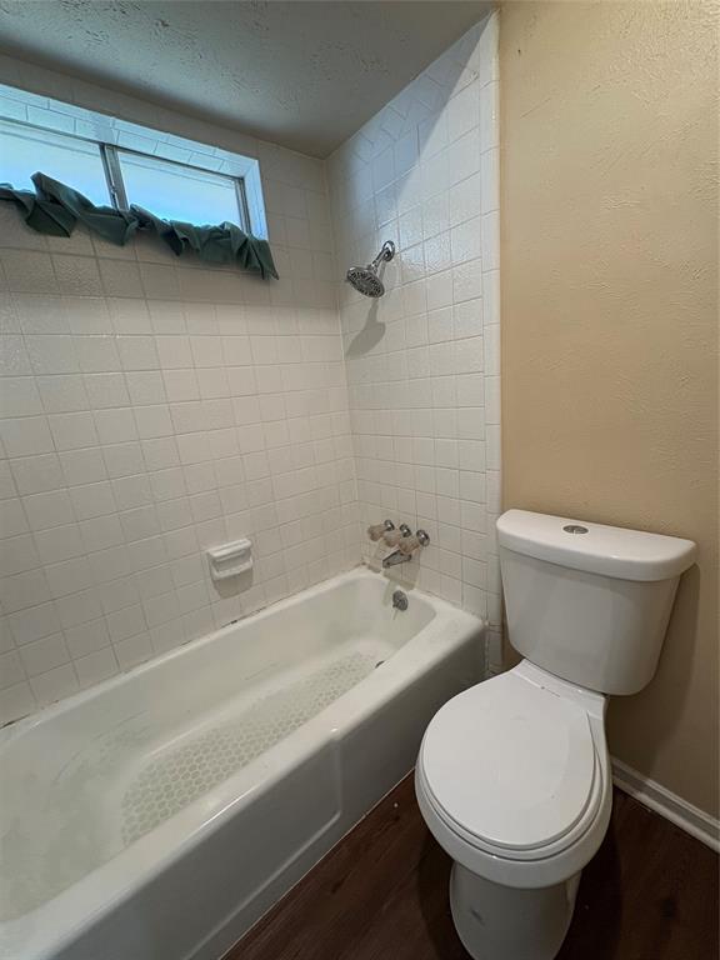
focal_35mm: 14
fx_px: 388
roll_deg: +6.2
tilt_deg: -11.9
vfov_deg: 102.1
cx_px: 360
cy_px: 480
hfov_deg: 85.7
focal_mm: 2.22
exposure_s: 1/120
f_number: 2.2
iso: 200
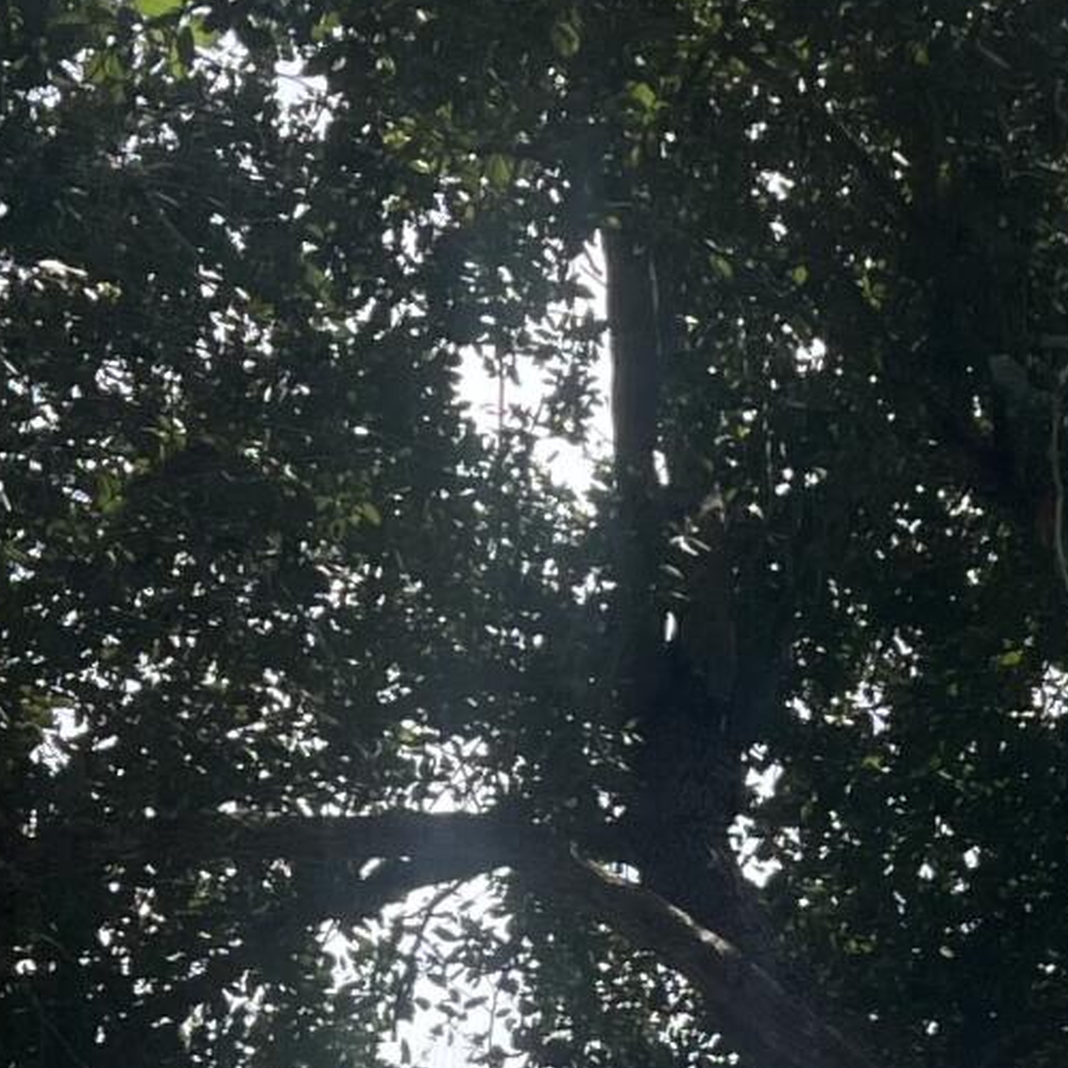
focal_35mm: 138
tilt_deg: +20.5
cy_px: 1179
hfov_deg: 12.5
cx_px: 1091
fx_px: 4817
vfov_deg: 12.4
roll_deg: -3.0
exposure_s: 1/2457
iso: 50
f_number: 1.5
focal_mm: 5.7
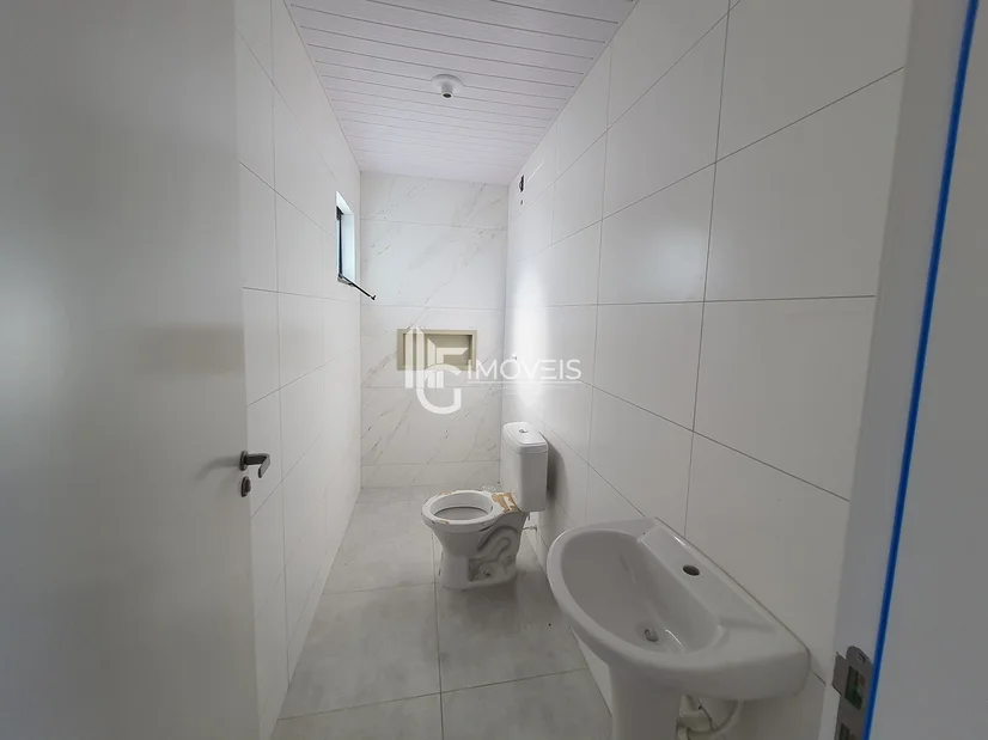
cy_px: 370
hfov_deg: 106.2
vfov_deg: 89.9
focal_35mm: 13
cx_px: 494
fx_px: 371
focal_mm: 1.74
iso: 50
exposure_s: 1/120
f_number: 2.2
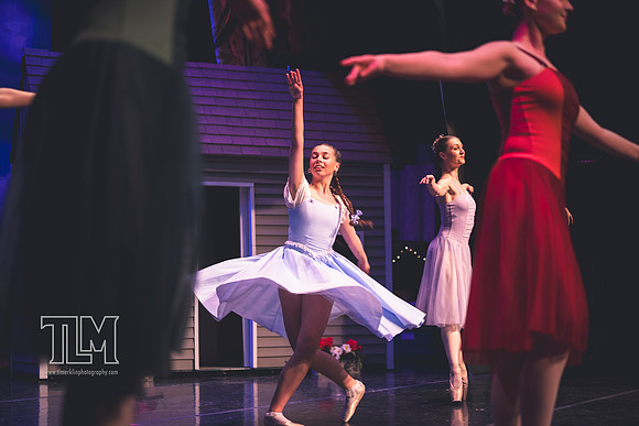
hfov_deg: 28.8
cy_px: 213
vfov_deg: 19.5
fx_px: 1243
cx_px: 320
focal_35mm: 70
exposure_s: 1/250
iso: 1800
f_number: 2.8
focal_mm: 70
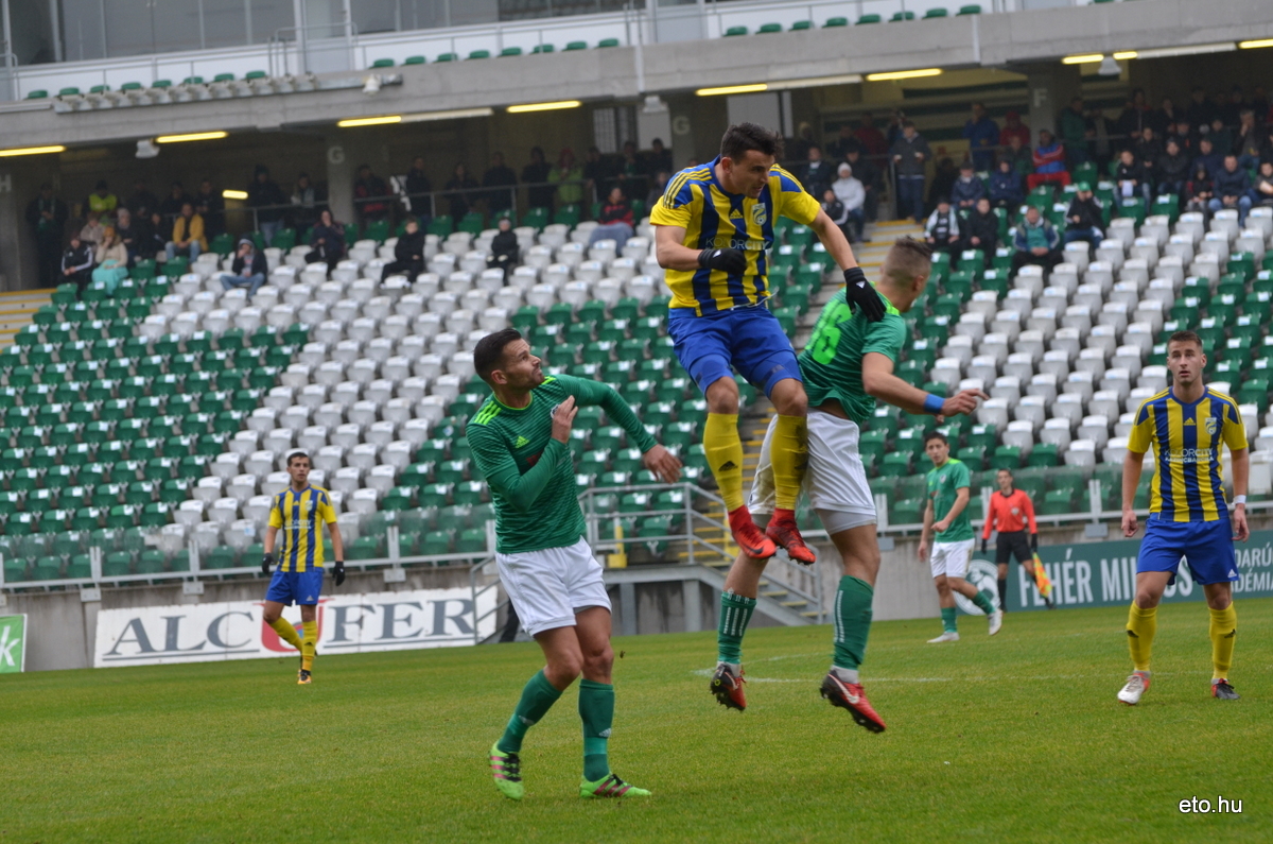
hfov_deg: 12.3
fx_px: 5929
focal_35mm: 168
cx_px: 636
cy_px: 422
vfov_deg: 8.1
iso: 320
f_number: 4.8
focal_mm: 112
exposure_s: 1/250
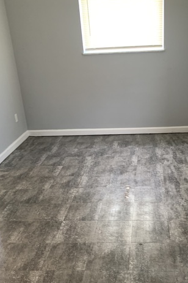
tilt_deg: -23.9
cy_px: 180
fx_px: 305
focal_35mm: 39
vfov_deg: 49.0
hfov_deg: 33.9
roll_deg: +4.2
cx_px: 126
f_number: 1.8
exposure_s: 1/60
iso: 250
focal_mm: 4.25
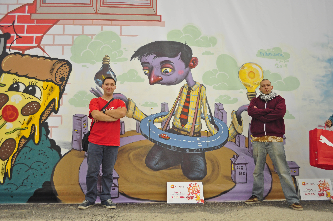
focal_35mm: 33
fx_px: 305
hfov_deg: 57.3
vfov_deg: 39.9
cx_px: 166
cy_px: 110
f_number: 4
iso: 400
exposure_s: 1/1000
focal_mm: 22
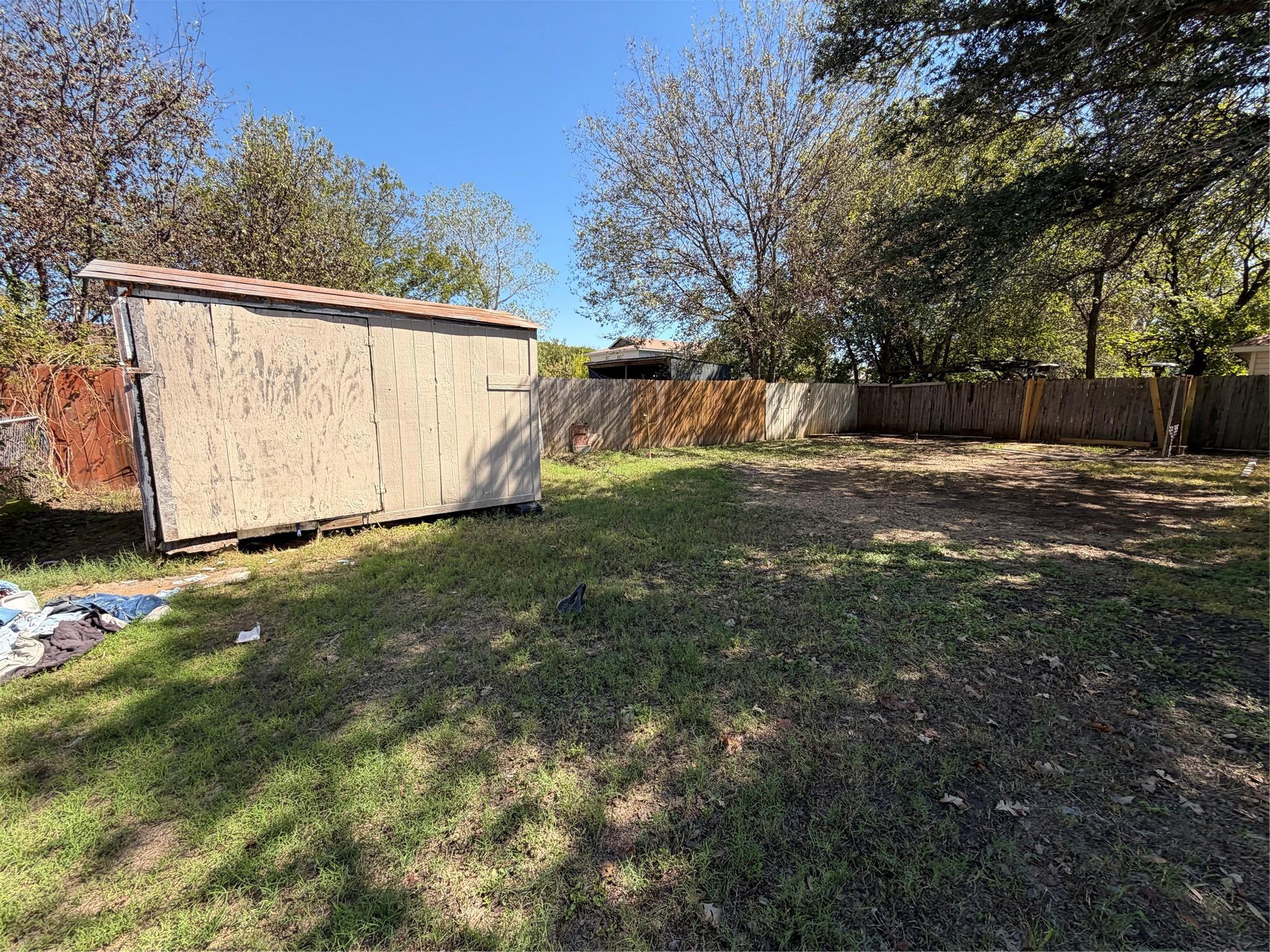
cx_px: 635
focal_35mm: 14
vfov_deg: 85.7
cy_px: 476
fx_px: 514
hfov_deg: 102.1
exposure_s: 1/531
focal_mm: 2.22
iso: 40
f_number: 2.2
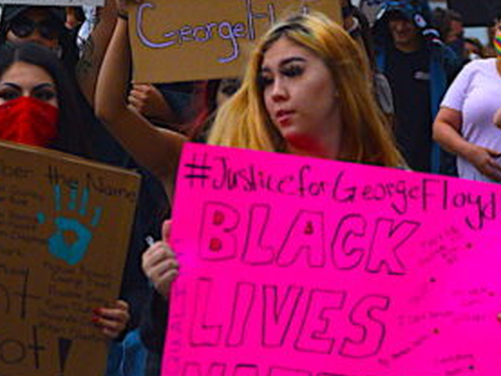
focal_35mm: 458
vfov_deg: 3.2
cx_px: 150
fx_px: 6632
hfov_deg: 4.3
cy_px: -85
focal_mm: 86
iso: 400
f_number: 5
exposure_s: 1/1250
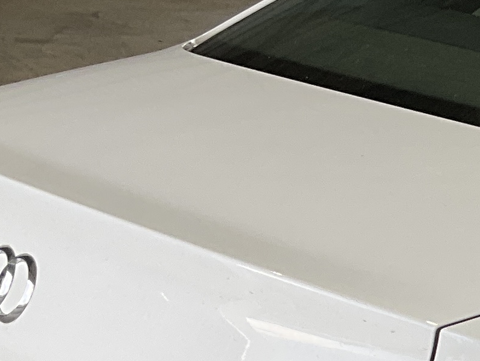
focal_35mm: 147
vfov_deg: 10.0
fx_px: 2039
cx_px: 920
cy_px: 416
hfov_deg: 12.1
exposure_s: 1/122
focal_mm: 3
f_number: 1.8
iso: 32
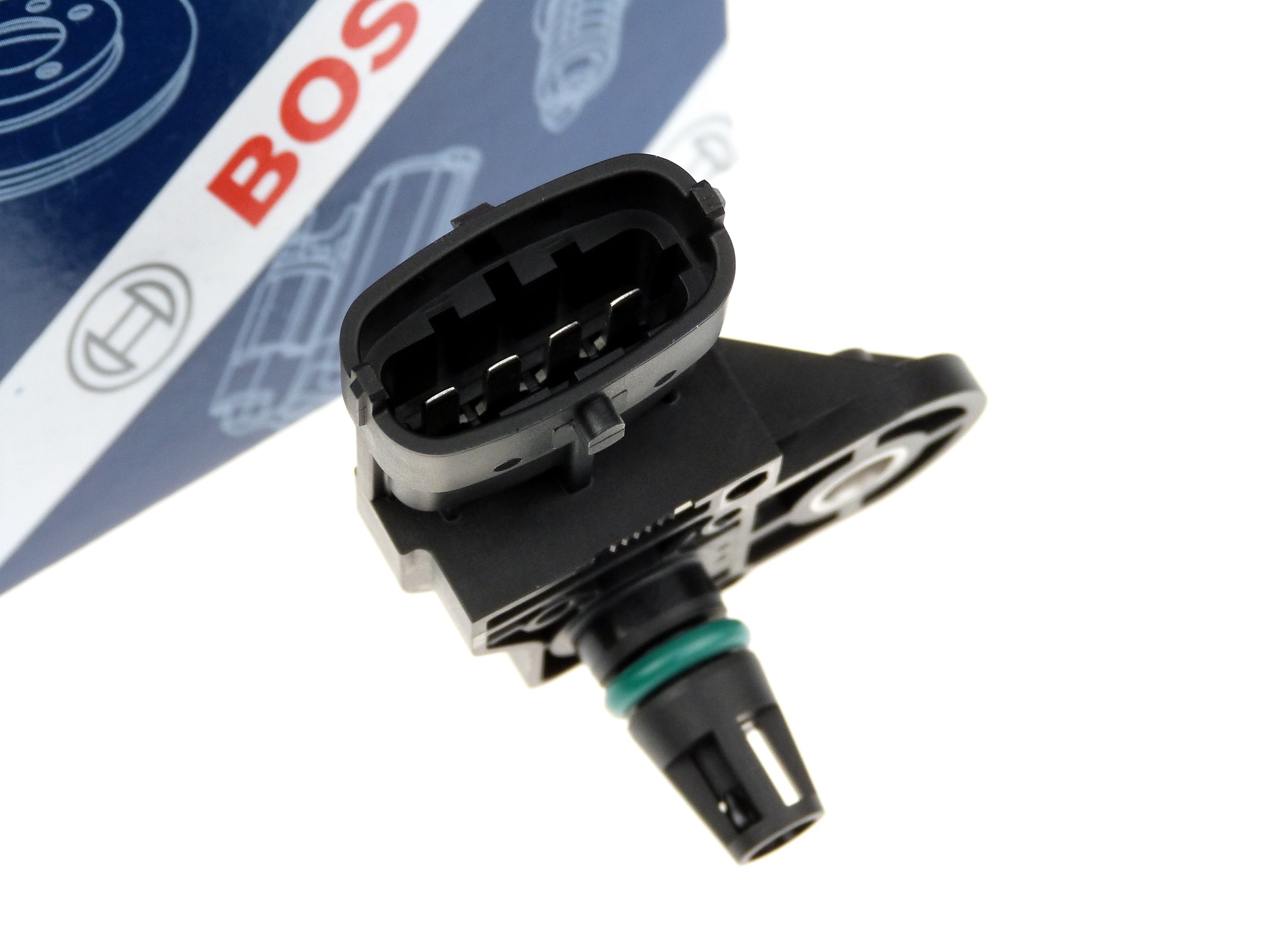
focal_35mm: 134
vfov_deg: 11.1
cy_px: 476
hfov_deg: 14.7
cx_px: 634
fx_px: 4912
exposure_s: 1/160
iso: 250
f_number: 3.6
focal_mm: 24.2
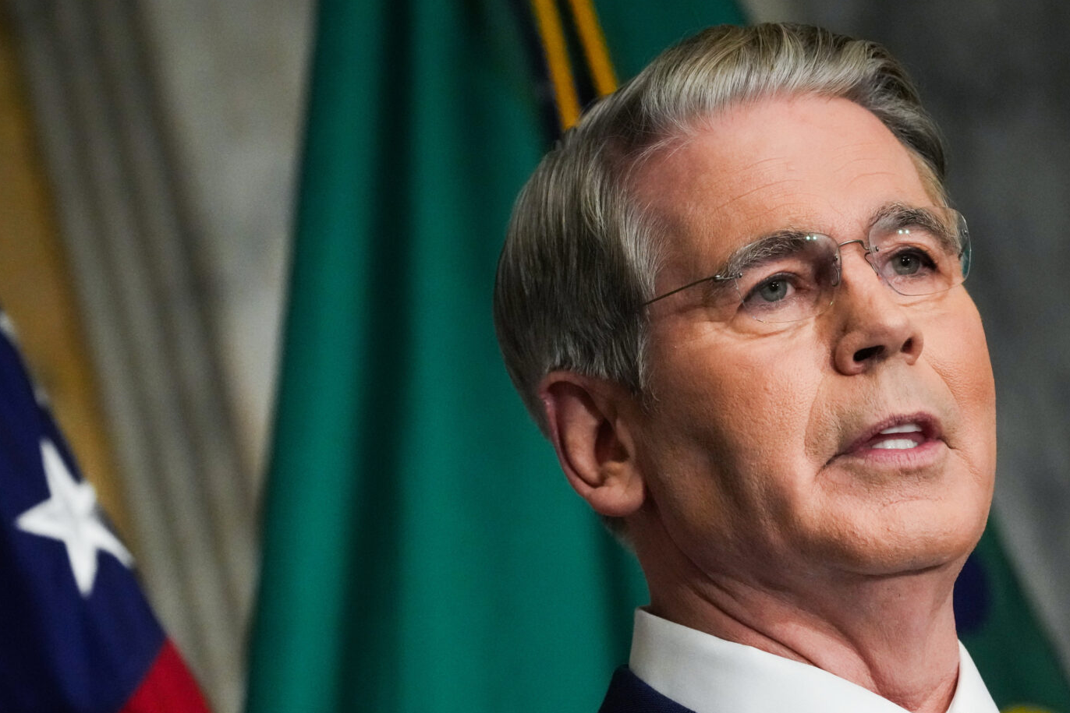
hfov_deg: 3.7
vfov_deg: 2.5
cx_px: 519
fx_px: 16377
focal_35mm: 551
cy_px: 366
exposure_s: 1/500
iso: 5000
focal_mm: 336
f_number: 5.6
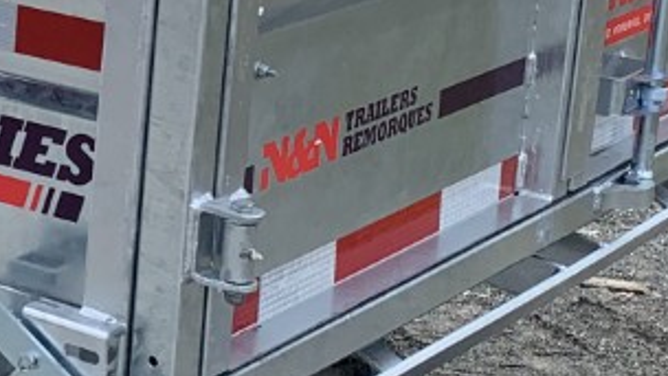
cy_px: -13
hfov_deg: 14.9
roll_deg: -0.1
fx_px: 2374
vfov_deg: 9.0
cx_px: -325
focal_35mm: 134
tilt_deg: -12.7
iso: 25
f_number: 1.8
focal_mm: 4.25
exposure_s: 1/1513
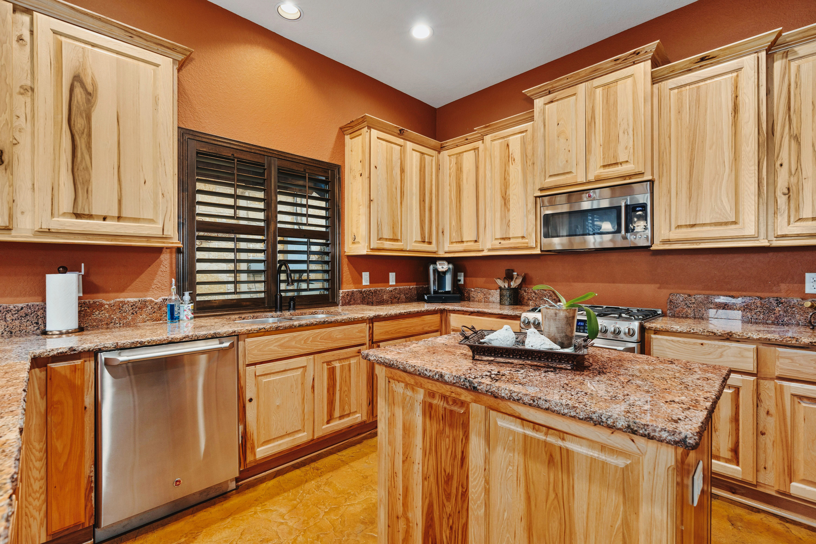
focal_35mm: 16
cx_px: 408
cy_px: 272
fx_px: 363
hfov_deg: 96.7
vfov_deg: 73.7
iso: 320
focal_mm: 16
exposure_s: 1
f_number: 7.1
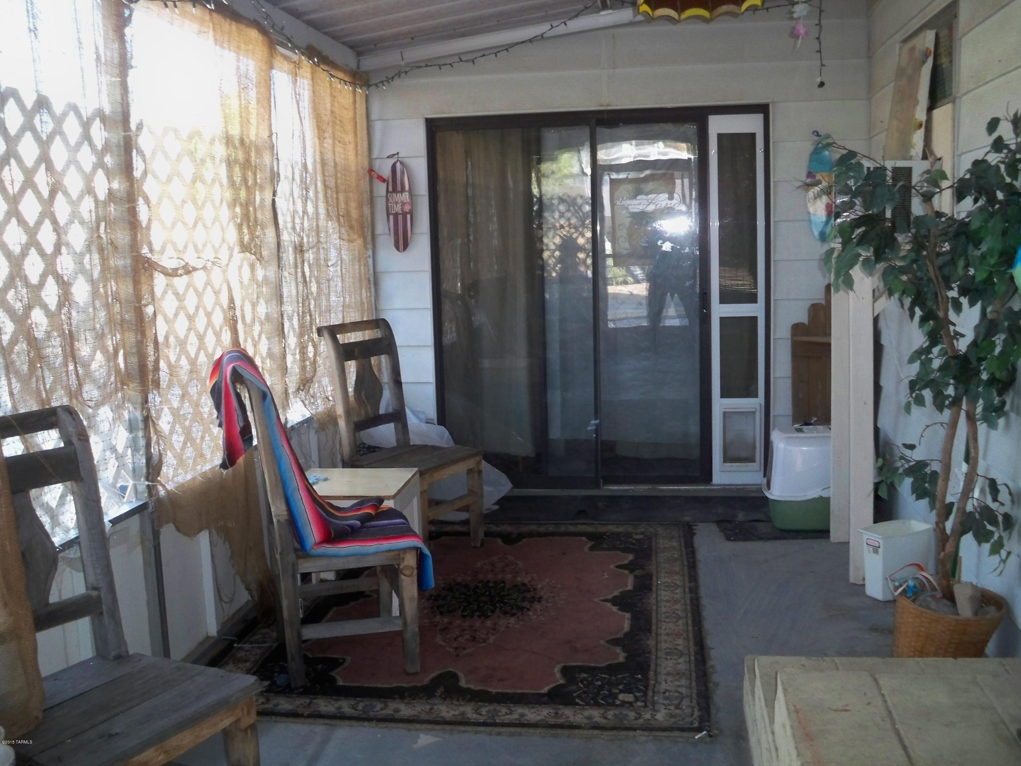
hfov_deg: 52.6
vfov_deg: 40.7
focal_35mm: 35
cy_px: 383
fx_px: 1032
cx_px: 510
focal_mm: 6.3
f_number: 3.1
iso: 320
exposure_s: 1/60
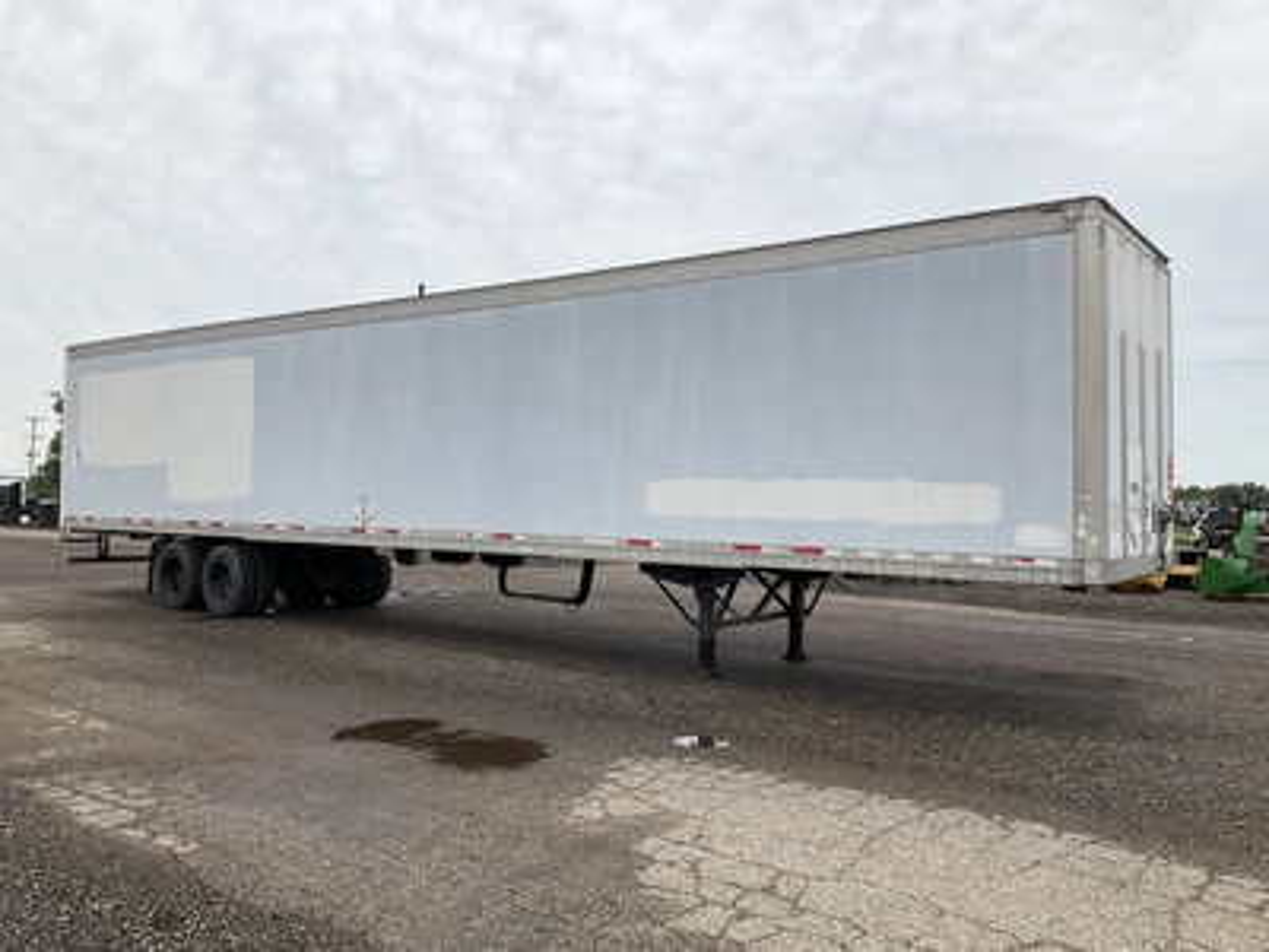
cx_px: 634
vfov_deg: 48.2
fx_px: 1063
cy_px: 476
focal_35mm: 29
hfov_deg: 61.7
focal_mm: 3
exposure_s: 1/1984
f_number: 1.8
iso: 25
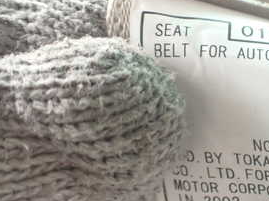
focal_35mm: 67
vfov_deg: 21.9
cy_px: 99
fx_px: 520
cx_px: 262
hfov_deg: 27.5
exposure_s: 1/80
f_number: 2.3
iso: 800
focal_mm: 5.4
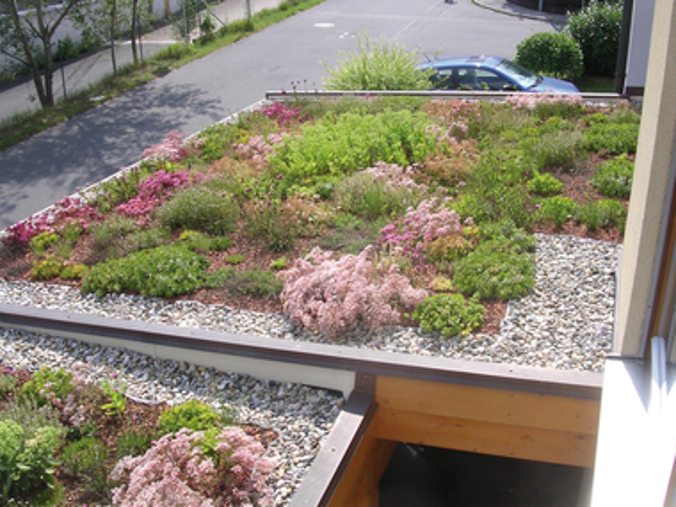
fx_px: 742
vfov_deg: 37.7
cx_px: 338
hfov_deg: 49.0
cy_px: 254
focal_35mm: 38
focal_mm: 5.8
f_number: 5.6
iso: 100
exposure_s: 1/212
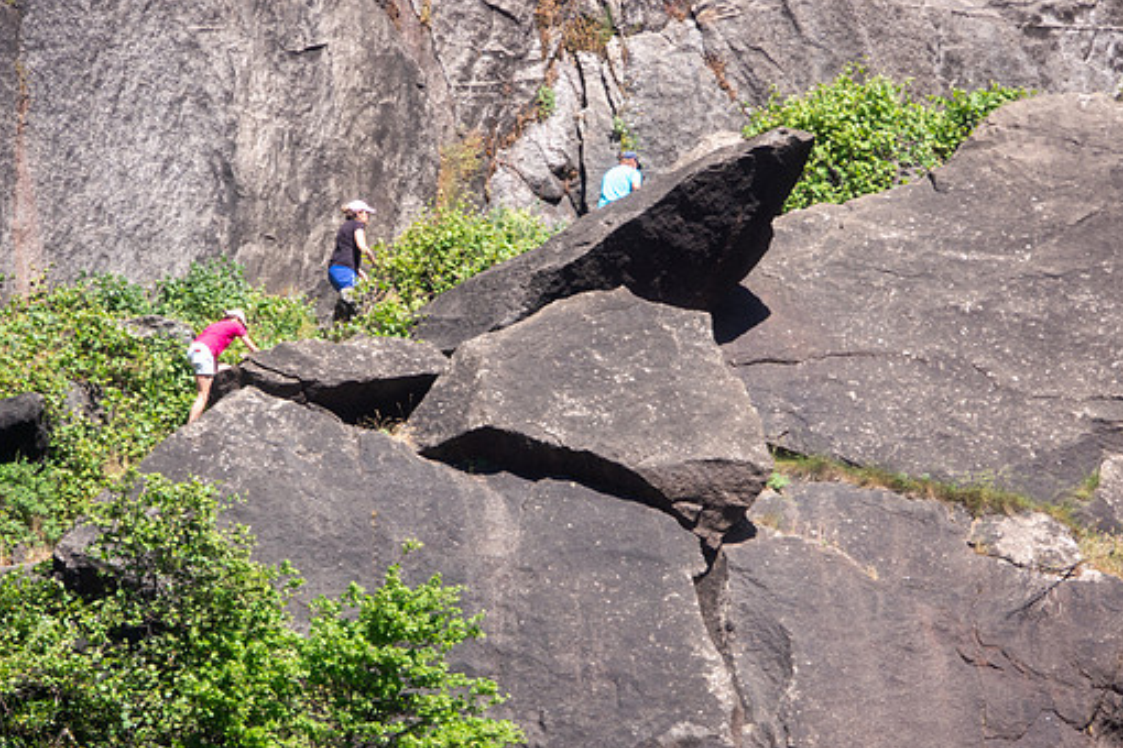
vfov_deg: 2.0
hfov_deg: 3.0
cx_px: 500
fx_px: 21304
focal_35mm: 683
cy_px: 351
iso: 100
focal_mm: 220
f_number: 6.3
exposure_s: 1/200
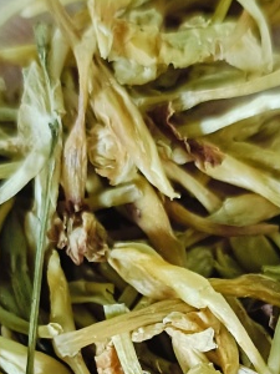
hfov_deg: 16.6
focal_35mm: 89
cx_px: 175
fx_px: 960
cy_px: 412
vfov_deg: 20.9
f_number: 1.7
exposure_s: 1/33.3
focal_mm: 4.7
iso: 2438
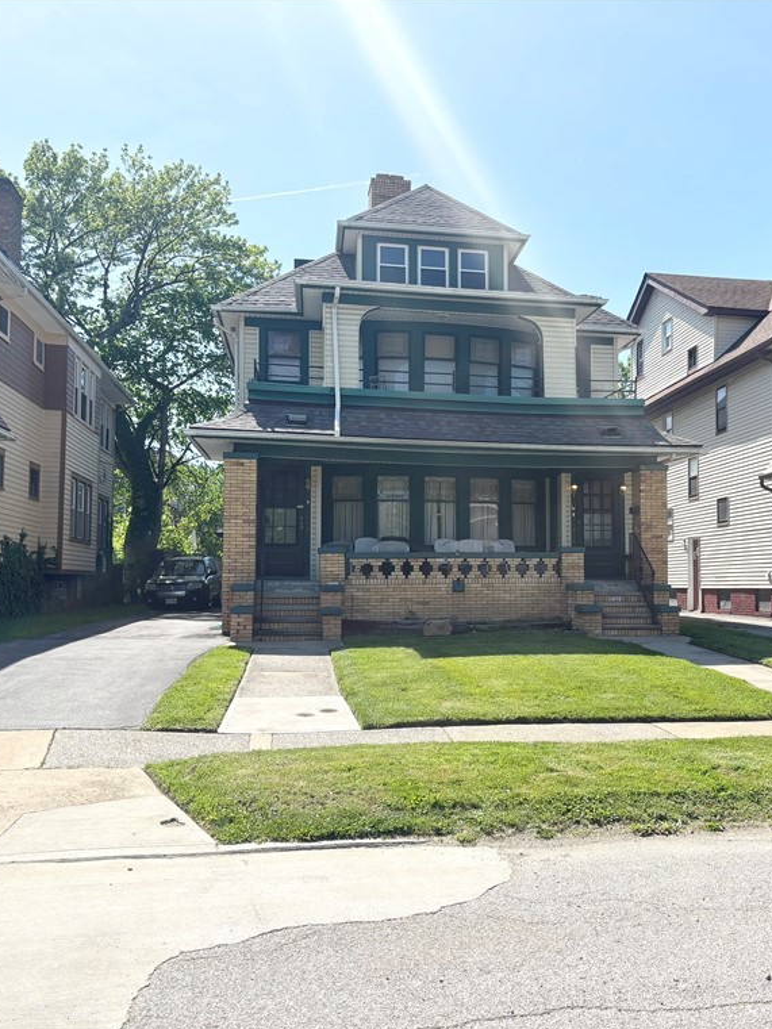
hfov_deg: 40.0
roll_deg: -0.2
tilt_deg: +3.3
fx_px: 1040
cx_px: 542
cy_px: 515
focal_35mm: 35
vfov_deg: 52.6
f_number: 1.6
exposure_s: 1/3413
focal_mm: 5.96
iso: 50
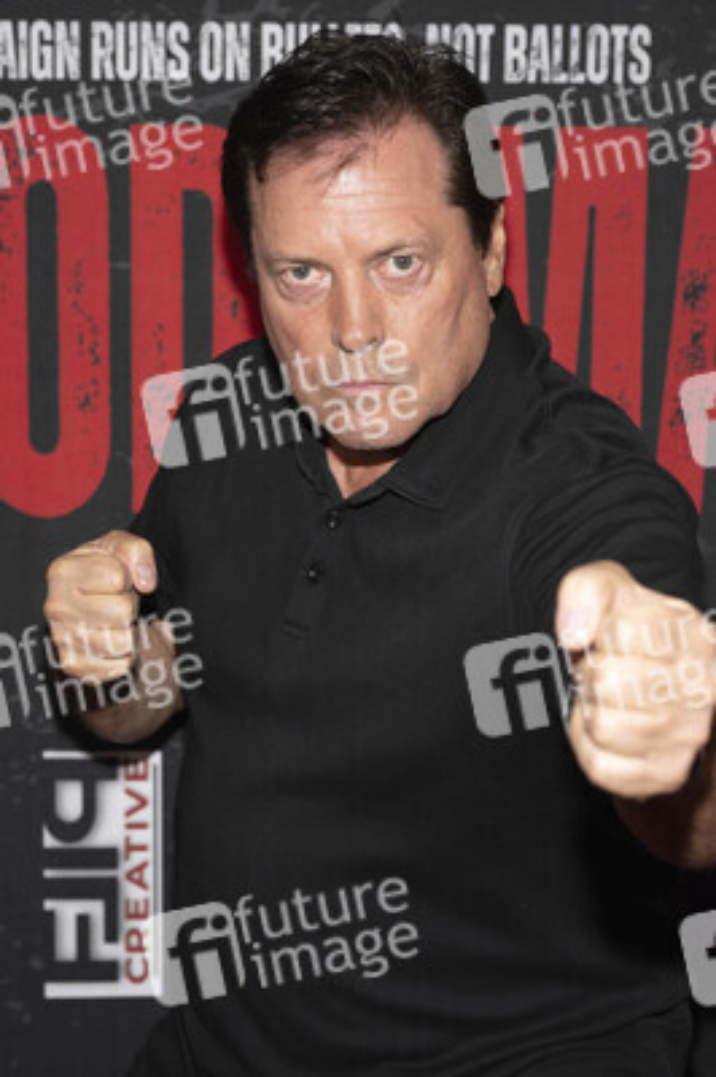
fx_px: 2181
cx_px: 358
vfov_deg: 27.7
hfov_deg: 18.6
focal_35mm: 73
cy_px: 538
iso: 800
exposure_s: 1/200
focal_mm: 73
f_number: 5.6
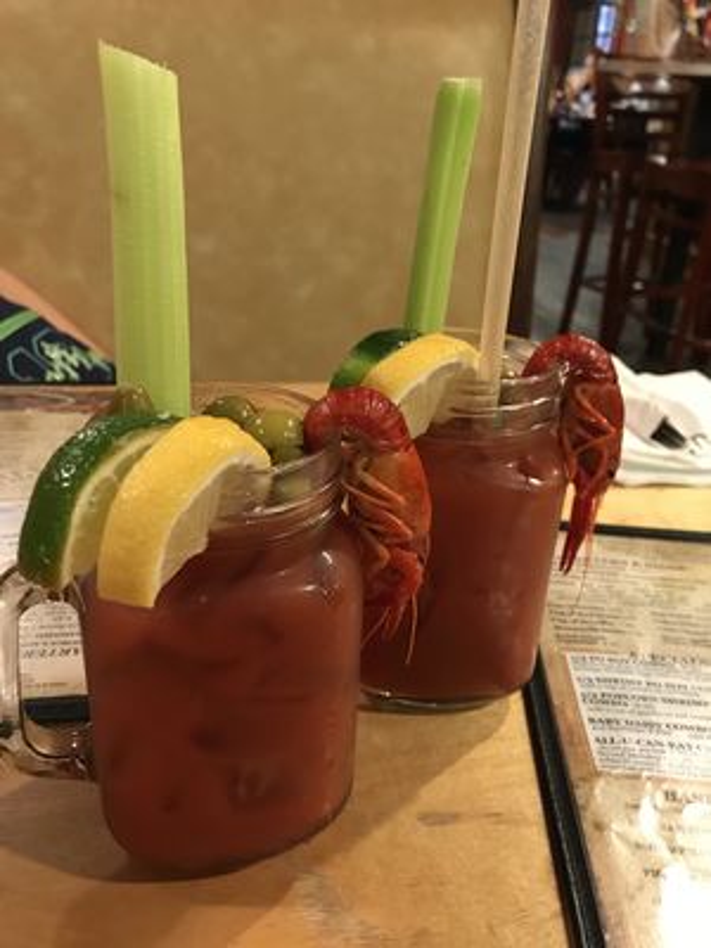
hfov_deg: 49.7
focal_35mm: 28
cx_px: 356
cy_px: 474
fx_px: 767
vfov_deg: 63.4
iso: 100
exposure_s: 1/10
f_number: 1.8
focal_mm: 3.99
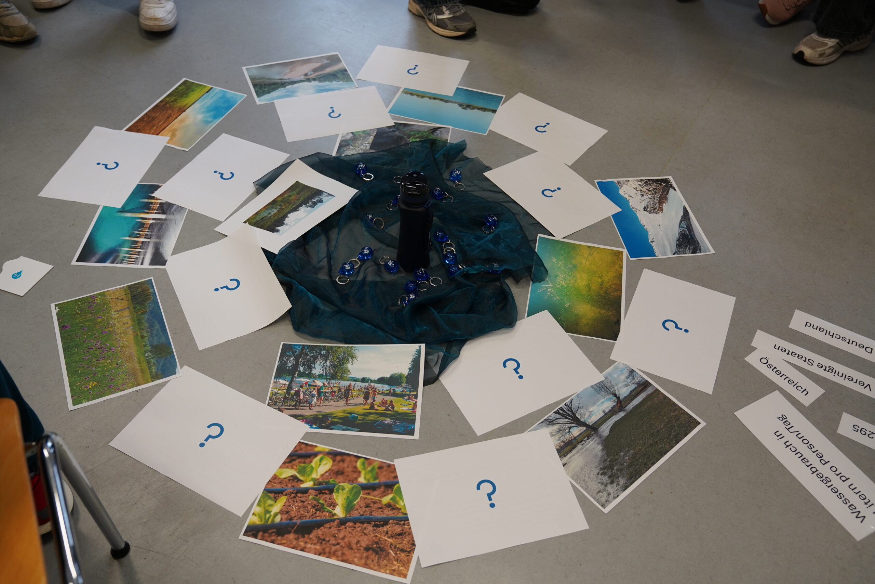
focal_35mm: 32
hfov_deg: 58.7
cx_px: 438
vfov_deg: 41.1
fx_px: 778
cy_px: 292
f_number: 4
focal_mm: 32
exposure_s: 1/160
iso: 640
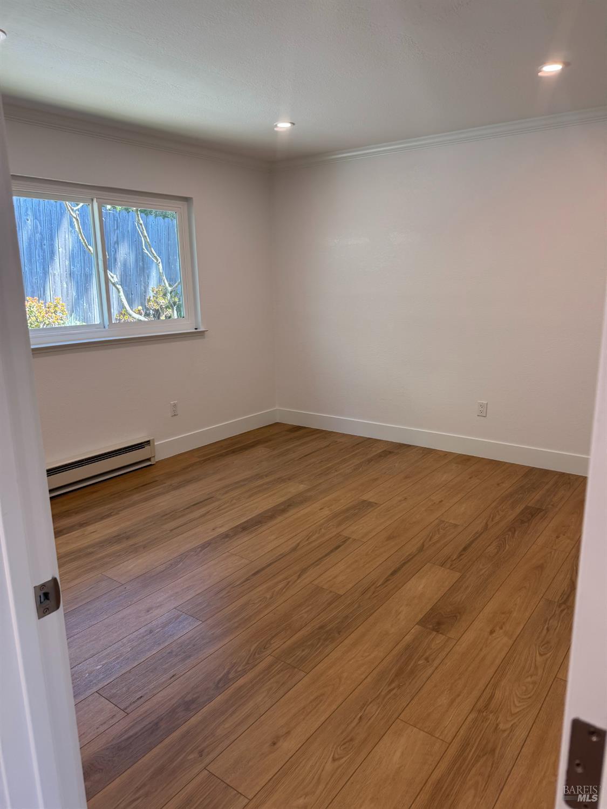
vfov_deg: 71.6
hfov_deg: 56.8
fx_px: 561
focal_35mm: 24
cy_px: 404
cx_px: 304
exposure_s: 1/120
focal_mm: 6.76
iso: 100
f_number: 1.78
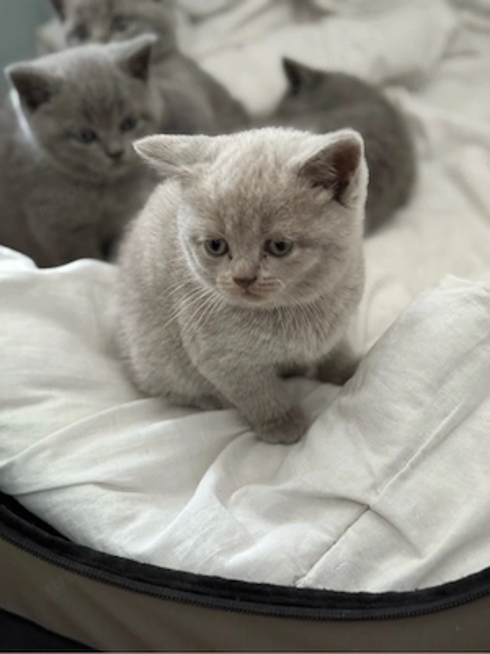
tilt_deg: -40.7
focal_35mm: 48
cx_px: 245
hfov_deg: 30.3
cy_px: 327
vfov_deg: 39.7
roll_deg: +8.9
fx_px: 906
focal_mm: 6.76
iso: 250
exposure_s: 1/40
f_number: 1.78
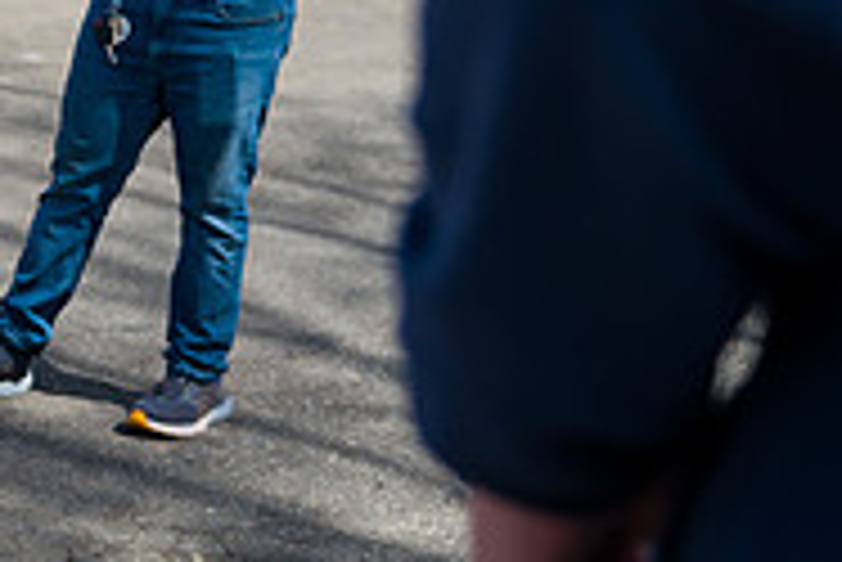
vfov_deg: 13.8
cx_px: -356
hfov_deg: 18.6
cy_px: 135
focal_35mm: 99
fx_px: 2317
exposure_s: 1/4000
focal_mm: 32
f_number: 4
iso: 200
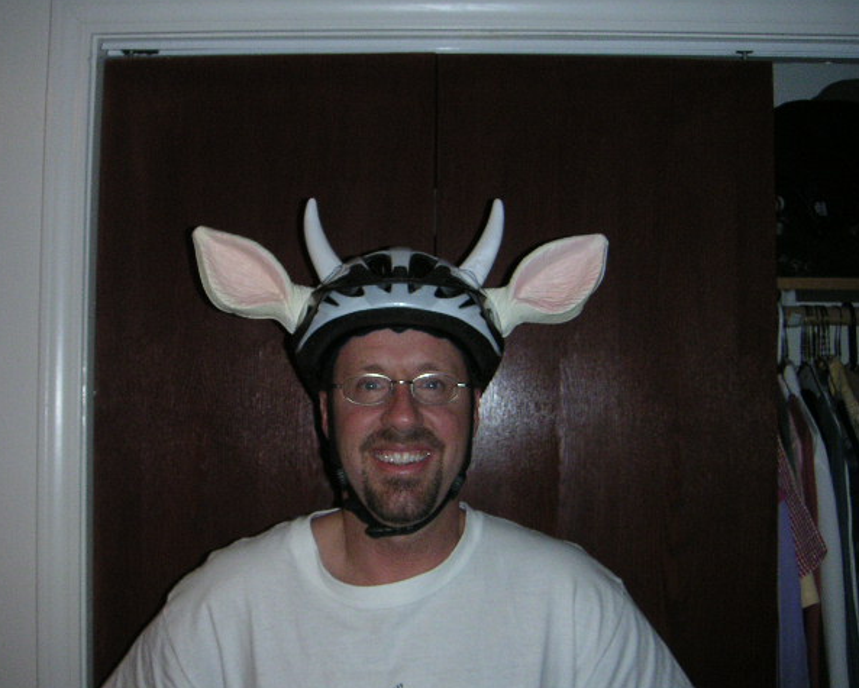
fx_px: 1017
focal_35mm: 40
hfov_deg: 45.7
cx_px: 401
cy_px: 345
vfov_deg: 37.4
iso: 160
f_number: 2.8
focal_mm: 6
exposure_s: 1/45
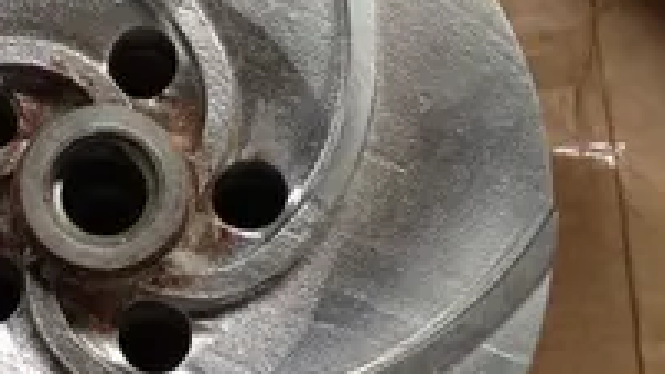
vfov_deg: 15.8
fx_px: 1340
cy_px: 252
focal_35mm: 76
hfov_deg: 27.2
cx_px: 116
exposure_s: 1/20
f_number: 2.4
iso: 64
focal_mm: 4.28
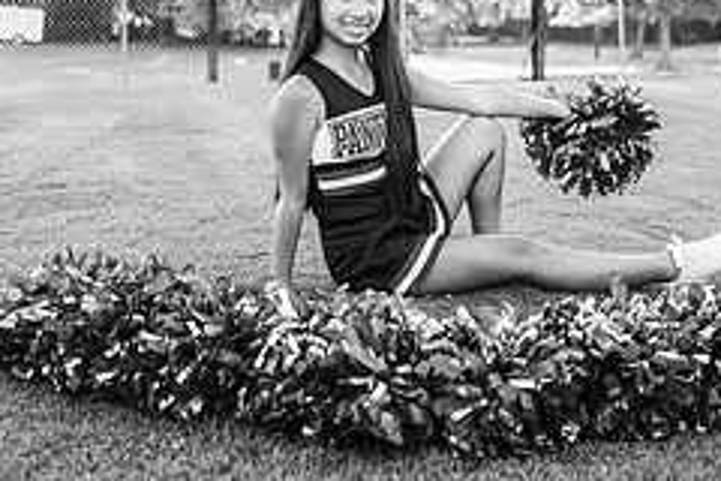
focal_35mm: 58
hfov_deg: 34.4
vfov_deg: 22.5
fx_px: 1162
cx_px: 433
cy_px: 8
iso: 125
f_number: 2
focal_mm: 24
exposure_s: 1/500
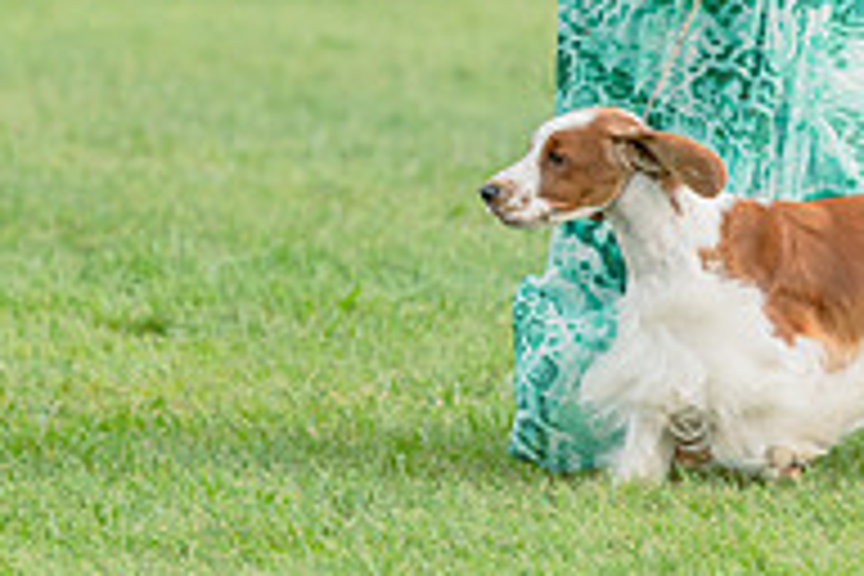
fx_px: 12935
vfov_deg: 2.5
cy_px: -16
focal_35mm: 539
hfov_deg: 3.8
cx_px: 423
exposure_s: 1/640
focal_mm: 178
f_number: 2.8
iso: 1000
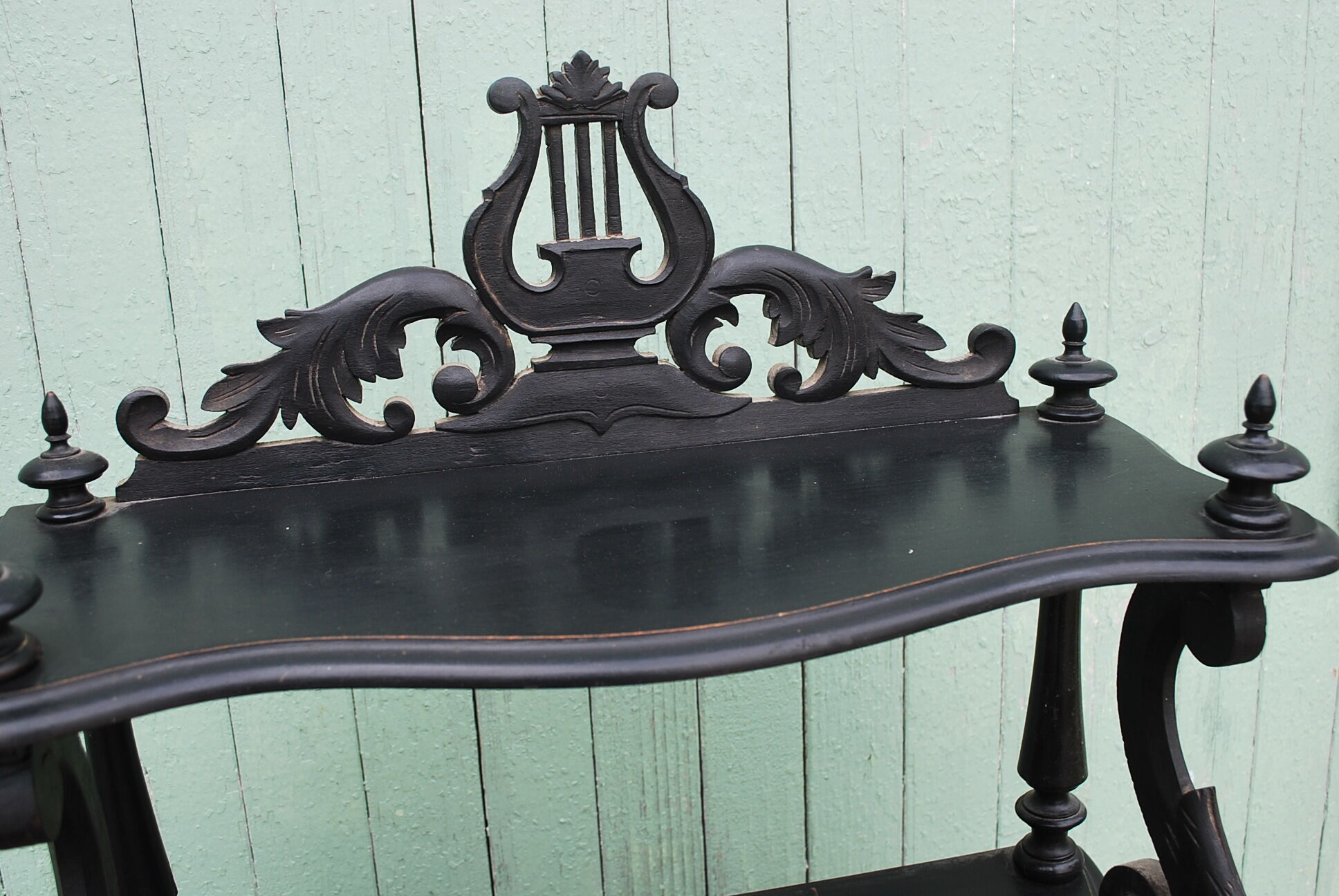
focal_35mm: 33
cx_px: 670
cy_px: 448
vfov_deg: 40.1
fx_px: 1229
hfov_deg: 57.2
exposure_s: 1/125
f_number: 5.6
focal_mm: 22
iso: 160
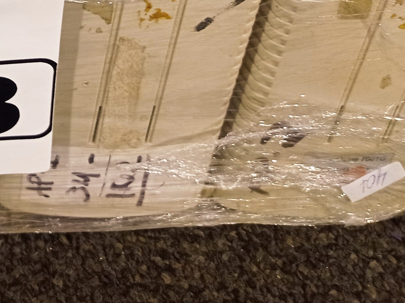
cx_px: -177
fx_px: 1029
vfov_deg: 15.4
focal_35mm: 88
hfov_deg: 19.7
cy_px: -161
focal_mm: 4.7
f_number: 1.79
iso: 104
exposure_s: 1/60
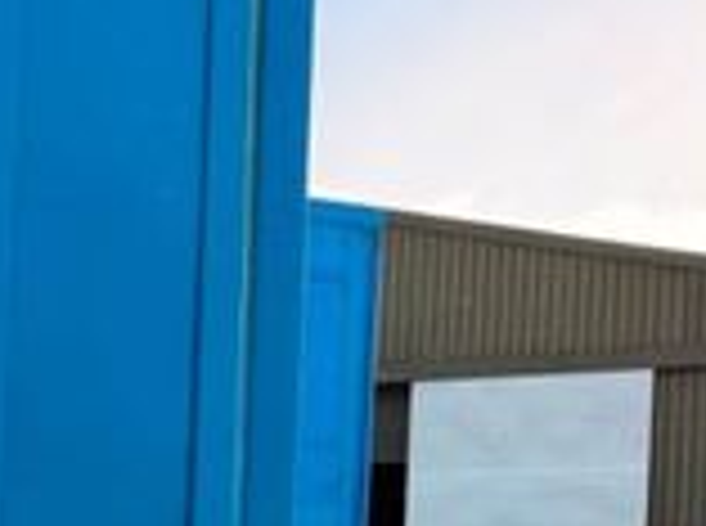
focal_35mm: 92
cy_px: 719
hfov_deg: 17.5
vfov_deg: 15.1
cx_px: -553
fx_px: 1872
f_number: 1.78
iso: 100
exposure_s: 1/2169
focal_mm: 6.76
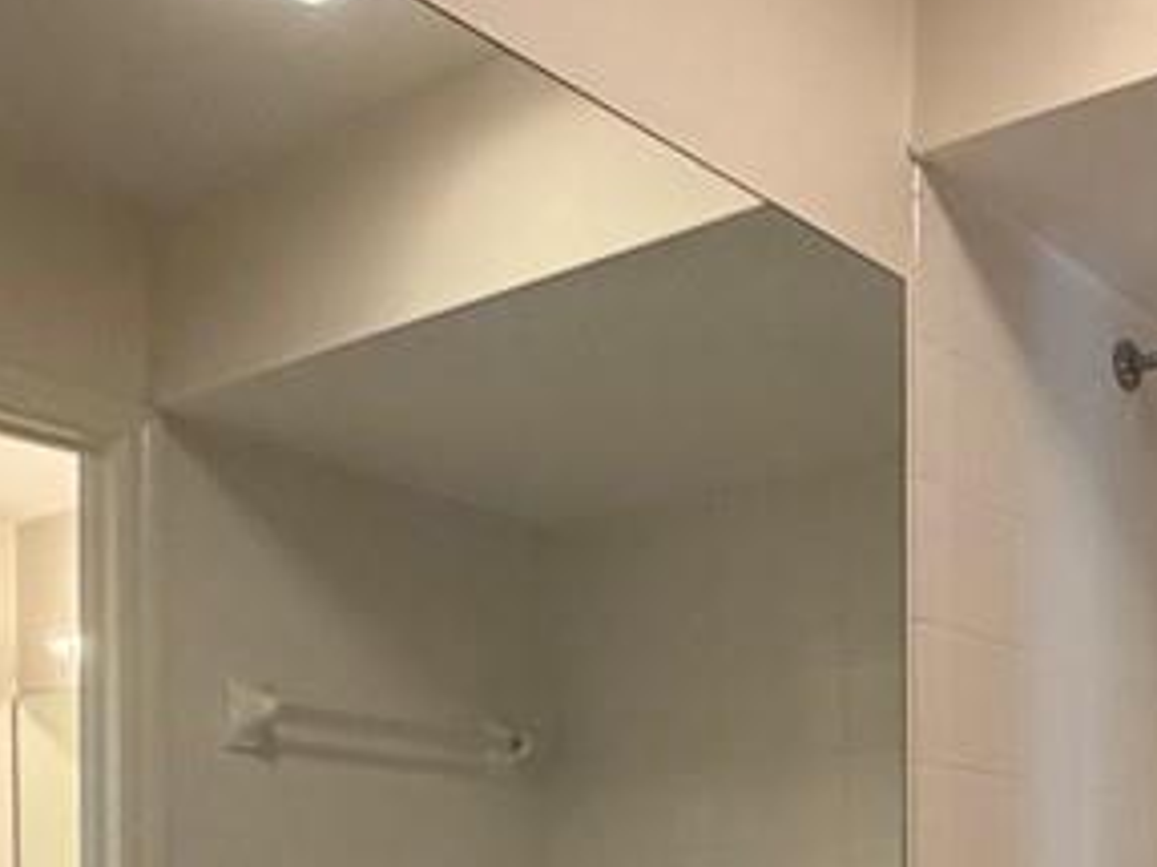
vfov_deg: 26.6
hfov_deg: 35.8
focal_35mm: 50
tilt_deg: -2.2
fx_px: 1670
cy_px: 968
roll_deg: -0.6
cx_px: 1056
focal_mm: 2.22
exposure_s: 1/60
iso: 250
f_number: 2.2
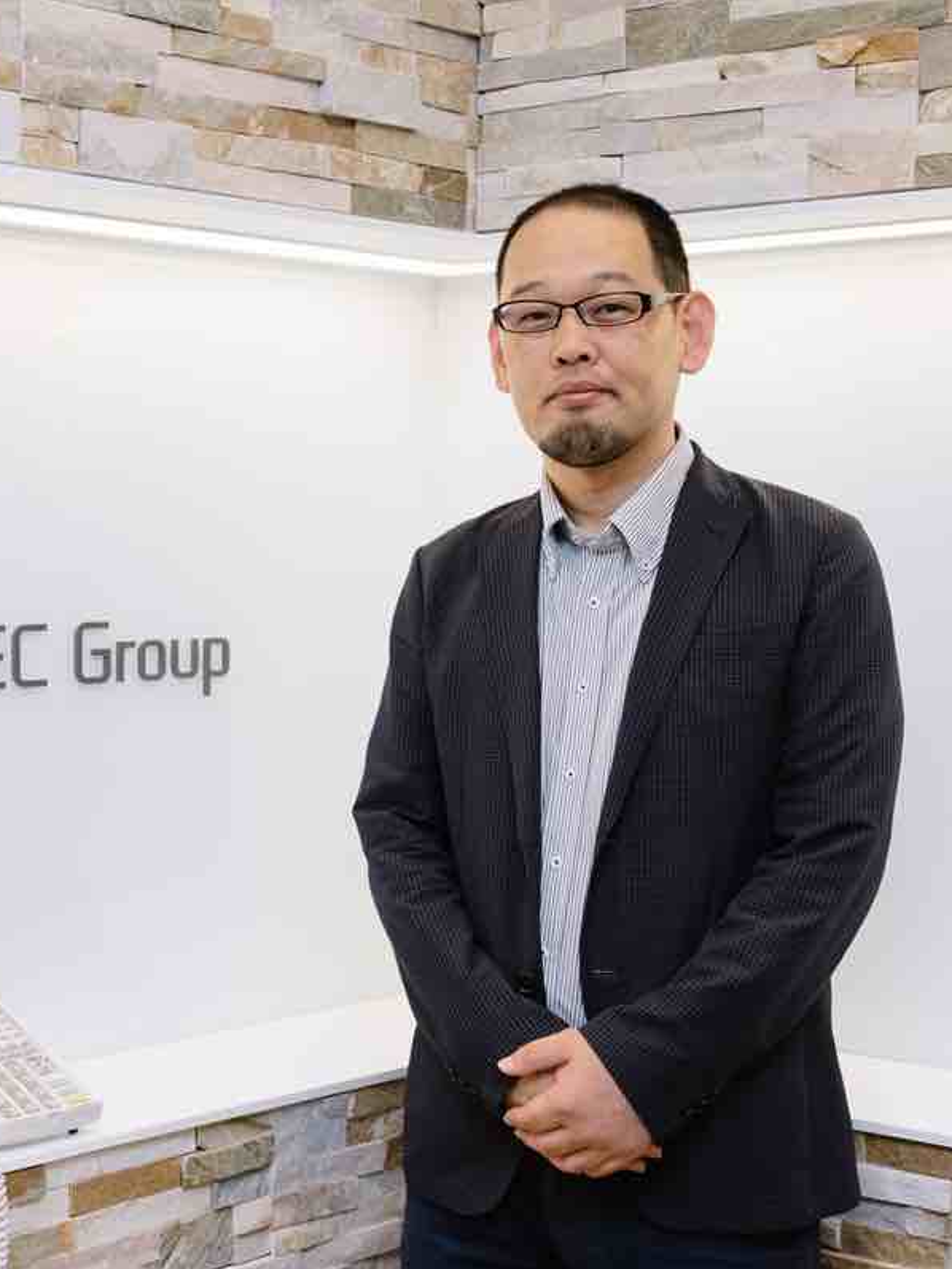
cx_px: 142
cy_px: 635
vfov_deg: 34.9
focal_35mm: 55
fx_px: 2016
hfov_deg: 25.9
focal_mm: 38
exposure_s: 1/80
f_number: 5.6
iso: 400
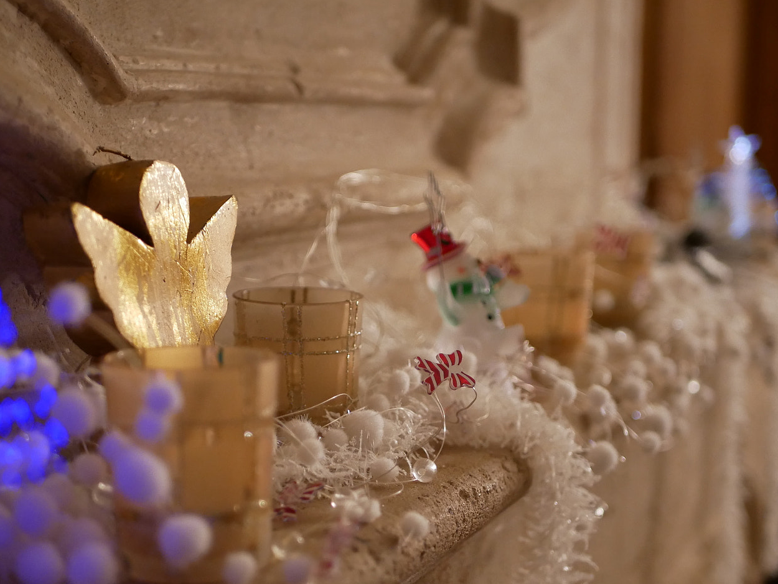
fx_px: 1439
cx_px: 420
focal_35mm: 64
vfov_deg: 22.9
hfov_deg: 30.2
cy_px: 367
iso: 1250
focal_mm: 25
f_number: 1.7
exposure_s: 1/60
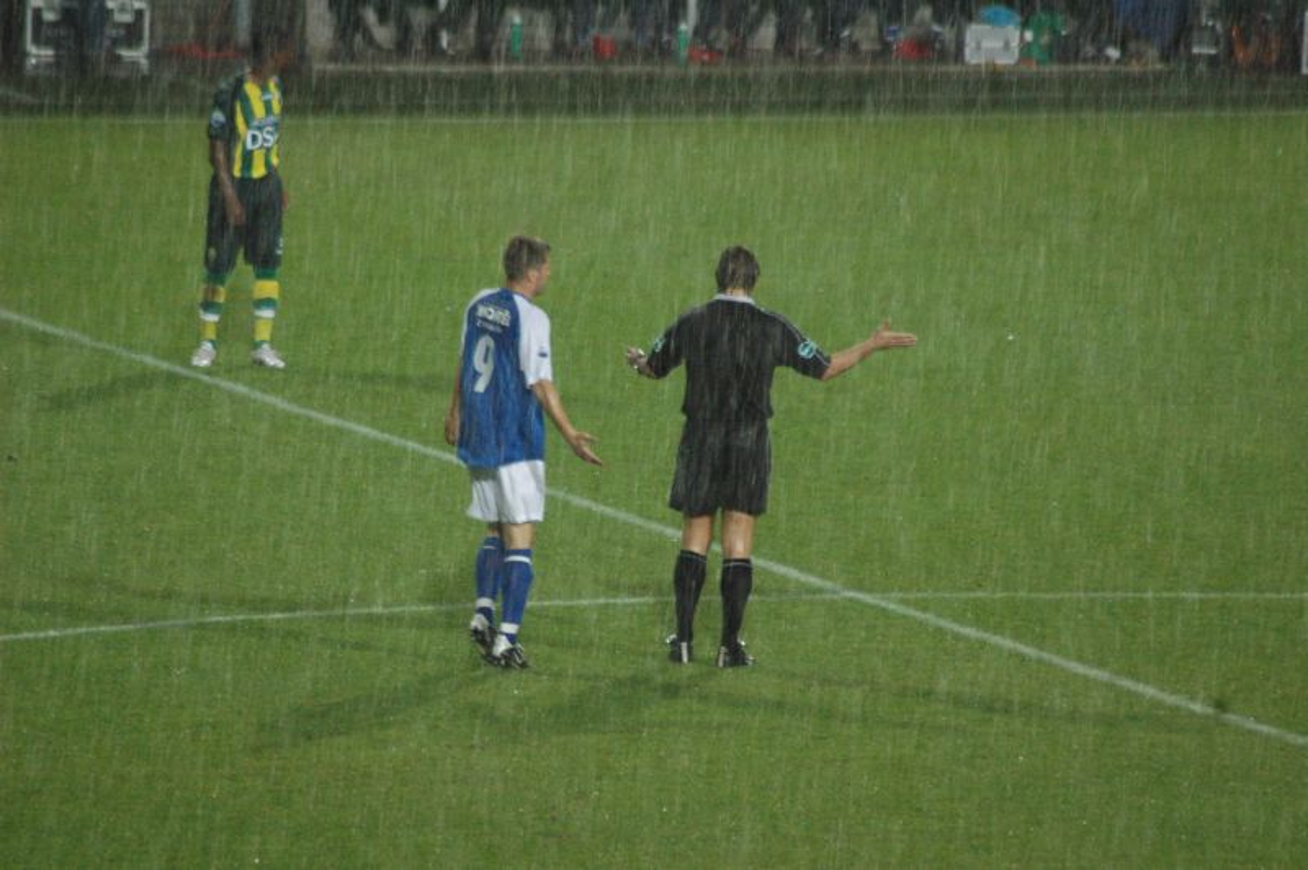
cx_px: 654
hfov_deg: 4.6
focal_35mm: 450
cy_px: 435
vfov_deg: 3.0
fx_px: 16336
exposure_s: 1/90
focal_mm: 300
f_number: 5.6
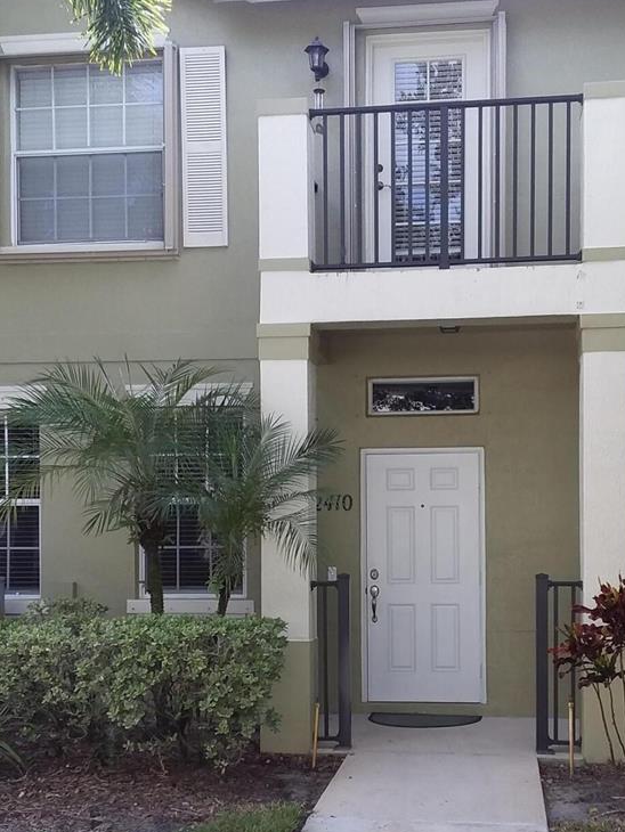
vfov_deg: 40.5
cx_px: 348
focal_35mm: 46
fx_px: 1107
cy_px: 584
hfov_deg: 31.5
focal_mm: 2.91
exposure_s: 1/424
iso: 40
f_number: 1.9
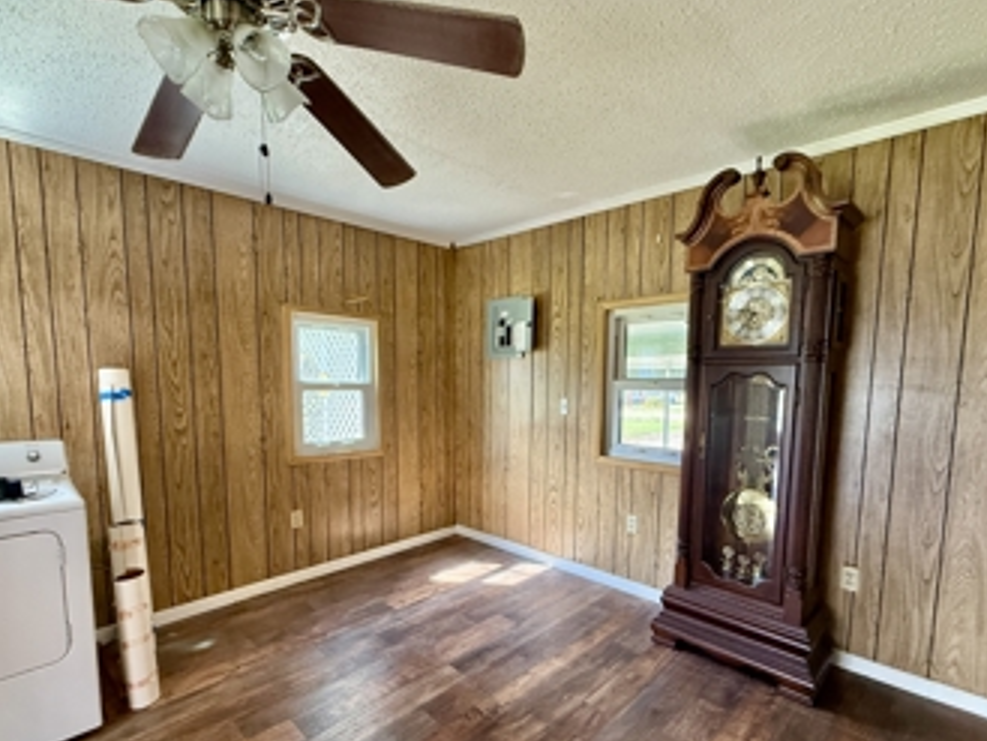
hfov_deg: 91.0
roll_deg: -0.8
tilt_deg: -5.2
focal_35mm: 17
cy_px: 426
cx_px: 483
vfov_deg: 74.3
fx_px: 485
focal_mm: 2.22
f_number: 2.2
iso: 400
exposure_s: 1/60
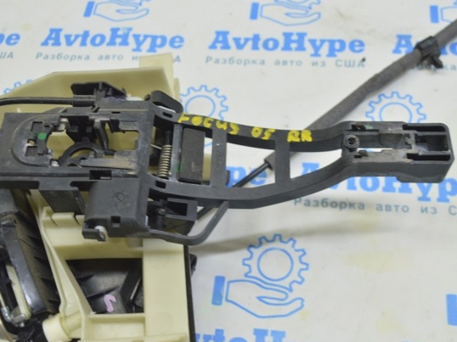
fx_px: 633
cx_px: 212
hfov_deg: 39.7
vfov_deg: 30.2
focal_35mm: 48
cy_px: 171
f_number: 5.6
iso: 400
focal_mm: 28
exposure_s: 1/20
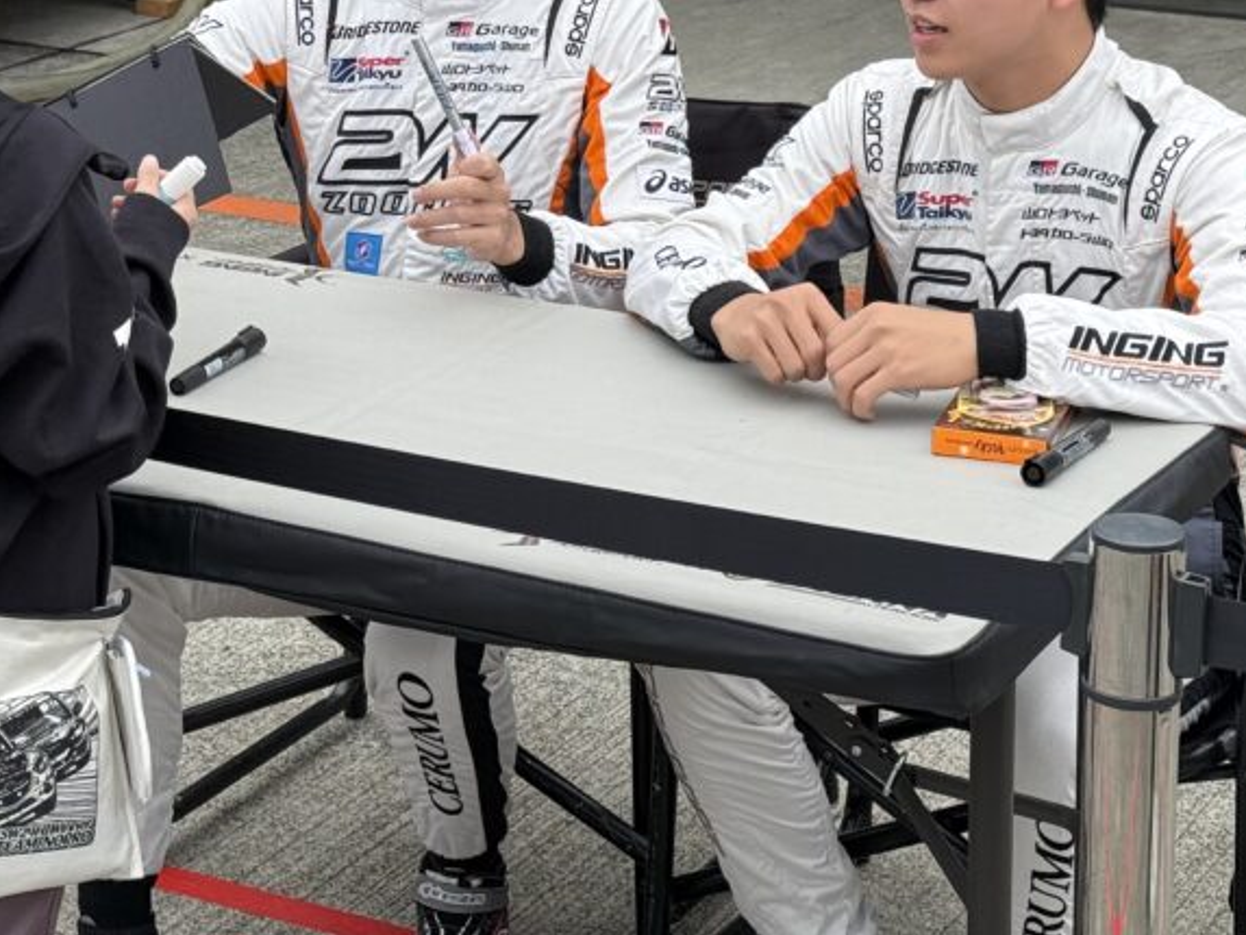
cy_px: 83
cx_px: 498
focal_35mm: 98
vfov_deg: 14.9
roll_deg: -0.8
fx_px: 3528
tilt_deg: -12.2
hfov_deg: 20.0
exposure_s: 1/1795
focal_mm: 6.76
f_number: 1.78
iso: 80
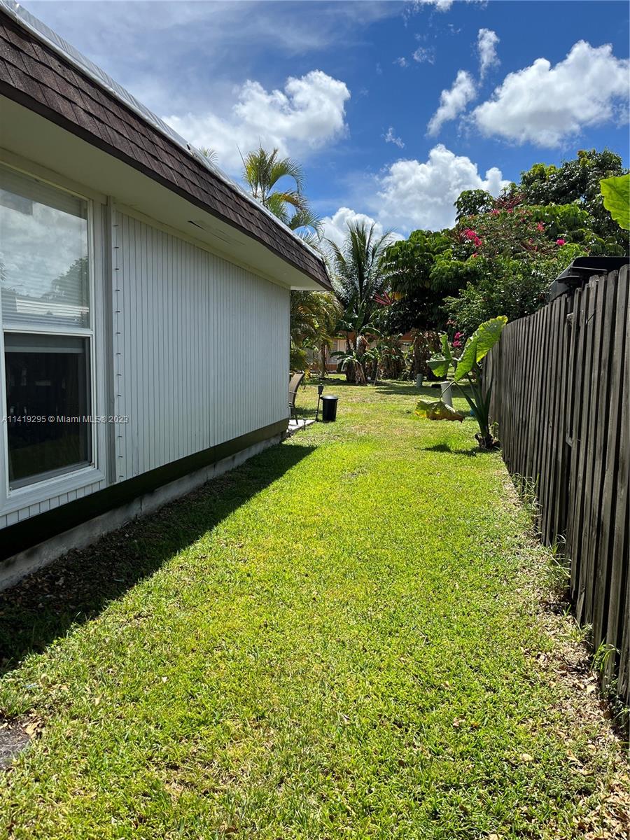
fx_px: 631
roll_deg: -0.9
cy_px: 420
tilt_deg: -3.8
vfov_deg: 67.3
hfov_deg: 53.1
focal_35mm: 26
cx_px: 315
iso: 50
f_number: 1.6
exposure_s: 1/3521
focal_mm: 5.1
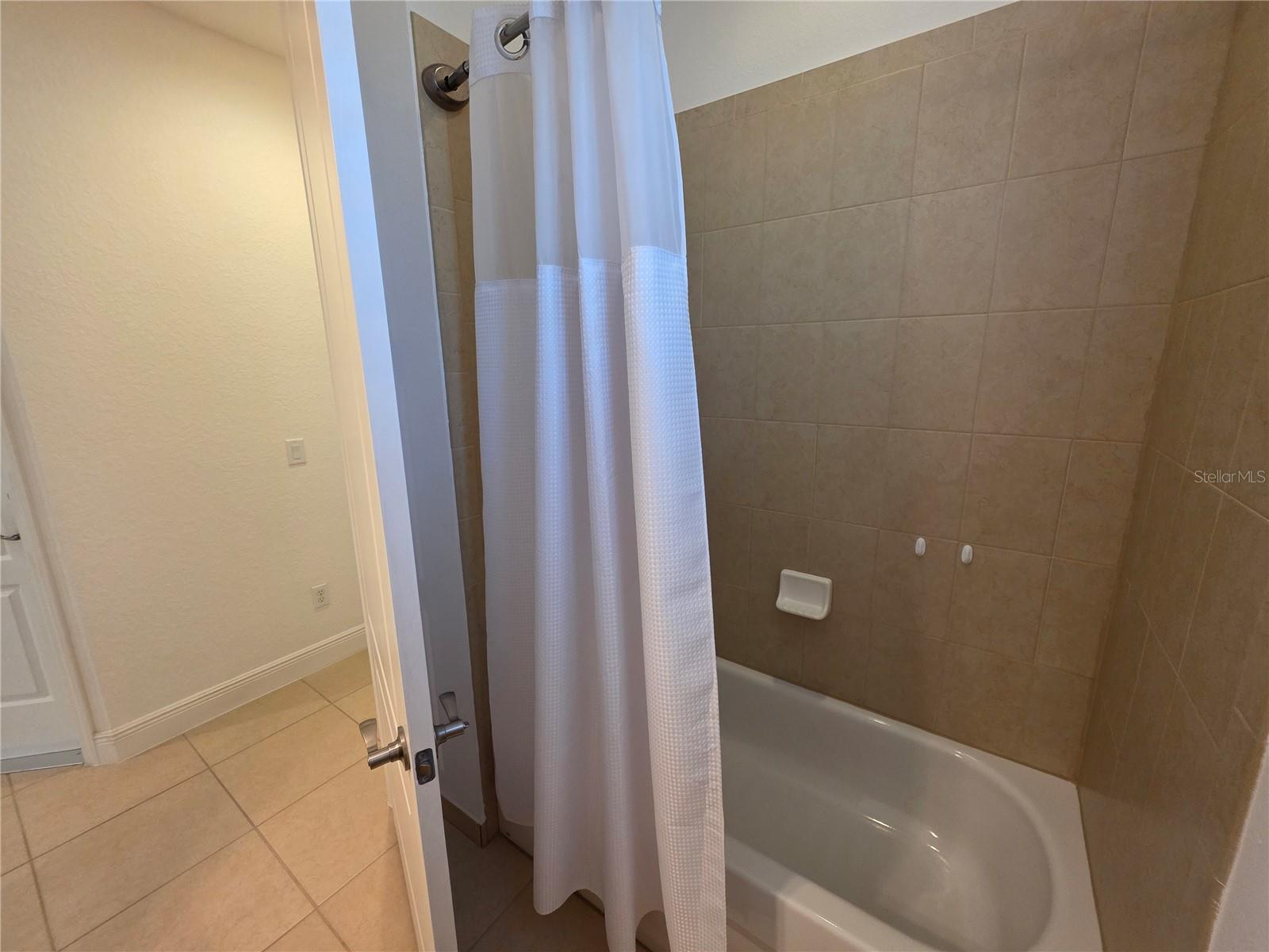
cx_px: 634
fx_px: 477
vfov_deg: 89.9
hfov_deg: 106.2
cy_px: 476
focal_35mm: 13
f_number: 1.9
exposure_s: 1/60
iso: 320
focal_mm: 2.2
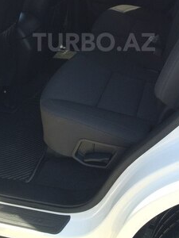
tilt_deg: -23.2
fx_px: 331
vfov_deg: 38.0
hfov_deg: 30.3
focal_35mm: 48
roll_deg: +4.4
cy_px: 42
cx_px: 94
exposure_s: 1/306
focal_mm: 4.15
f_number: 2.2
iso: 32
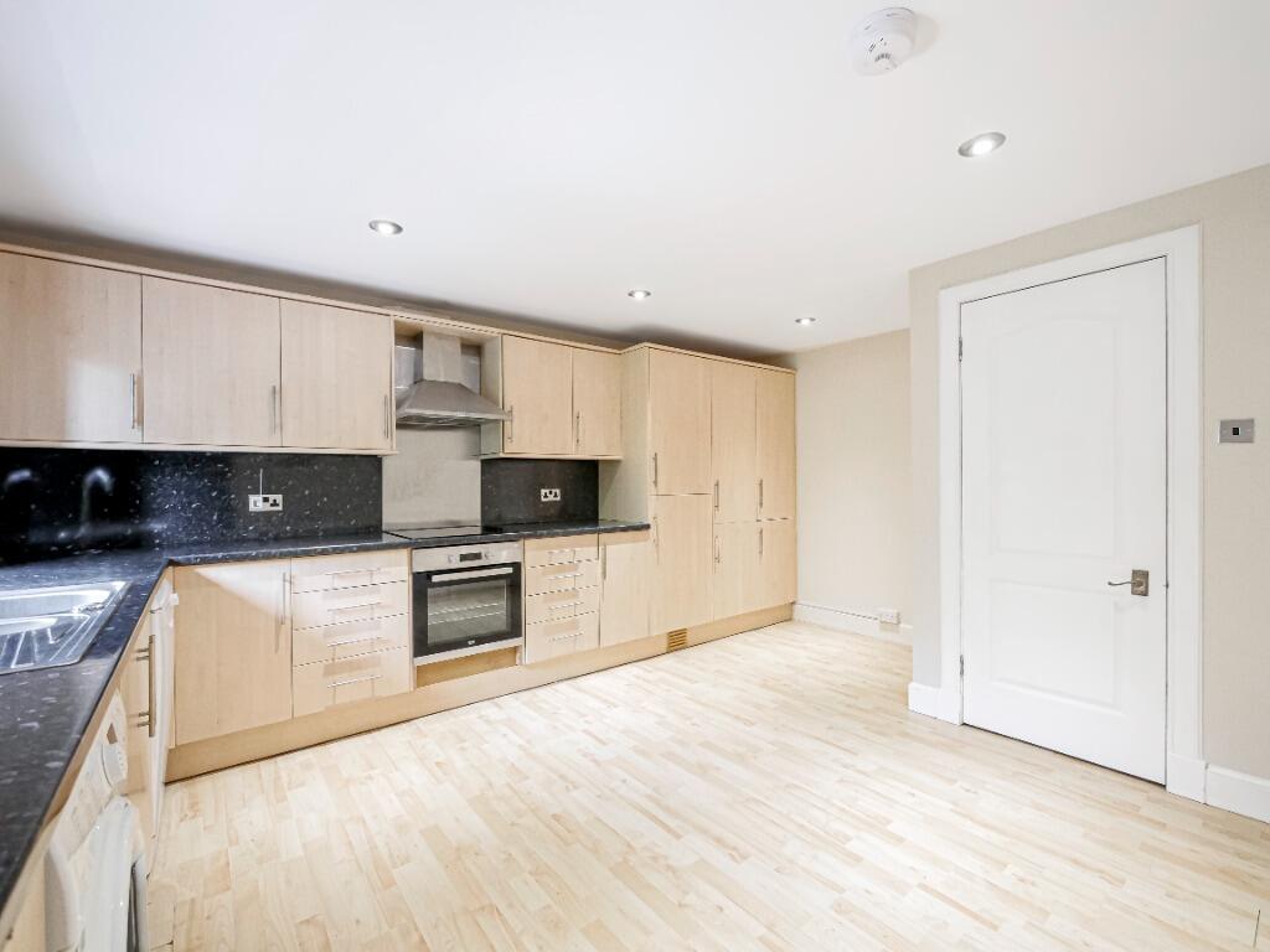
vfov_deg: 85.7
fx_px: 514
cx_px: 635
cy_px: 476
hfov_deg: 102.1
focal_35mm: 14
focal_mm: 7
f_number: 4
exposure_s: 1/60
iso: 2500
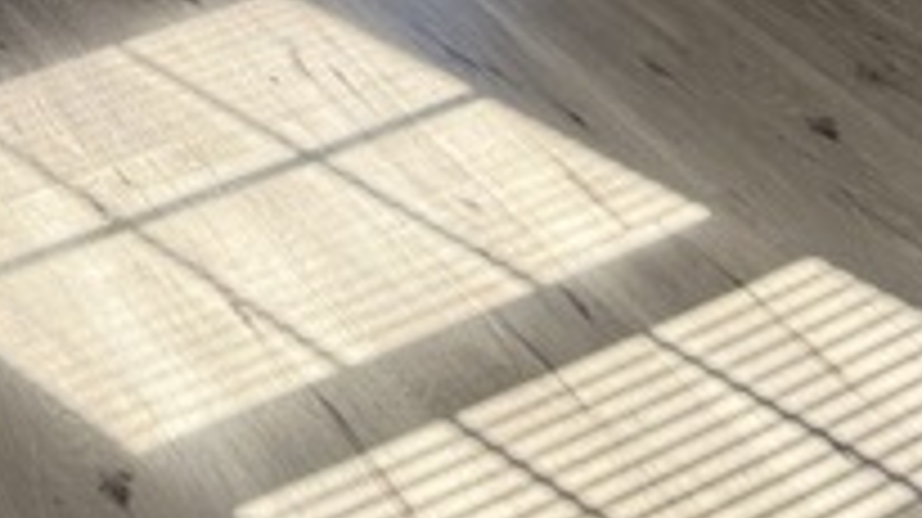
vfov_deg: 11.6
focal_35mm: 85
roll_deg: +0.9
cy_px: -741
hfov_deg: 24.7
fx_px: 2077
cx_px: 202
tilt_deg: -12.8
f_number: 1.78
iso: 100
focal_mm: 6.76
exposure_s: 1/291
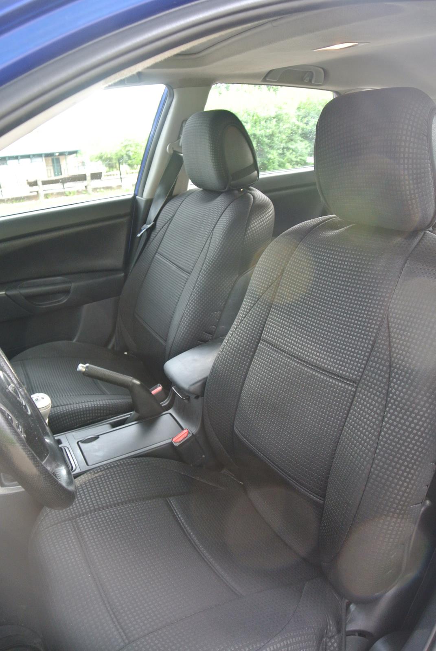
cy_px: 326
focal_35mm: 28
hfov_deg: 46.5
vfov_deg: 65.4
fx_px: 507
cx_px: 218
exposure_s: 1/60
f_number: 3.5
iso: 400
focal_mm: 10.7
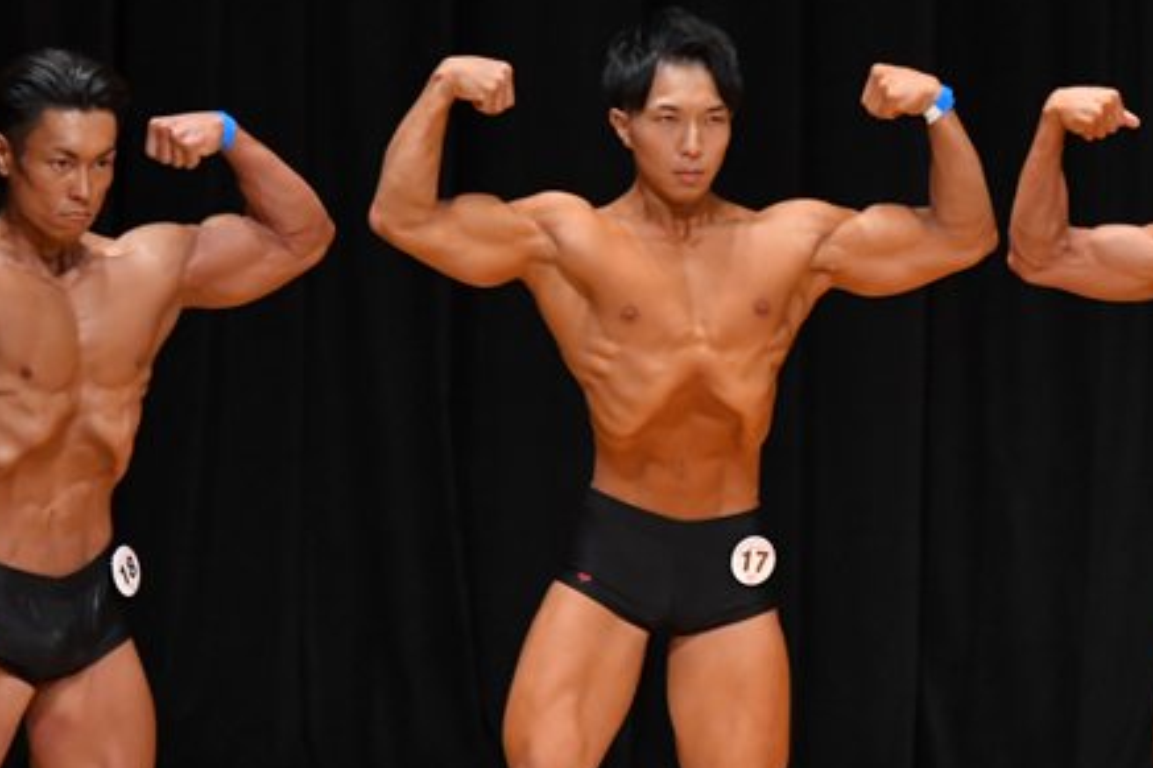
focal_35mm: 479
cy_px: 578
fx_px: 15335
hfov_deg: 4.3
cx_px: 988
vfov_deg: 2.9
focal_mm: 180
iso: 4000
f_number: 5.6
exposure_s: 1/400
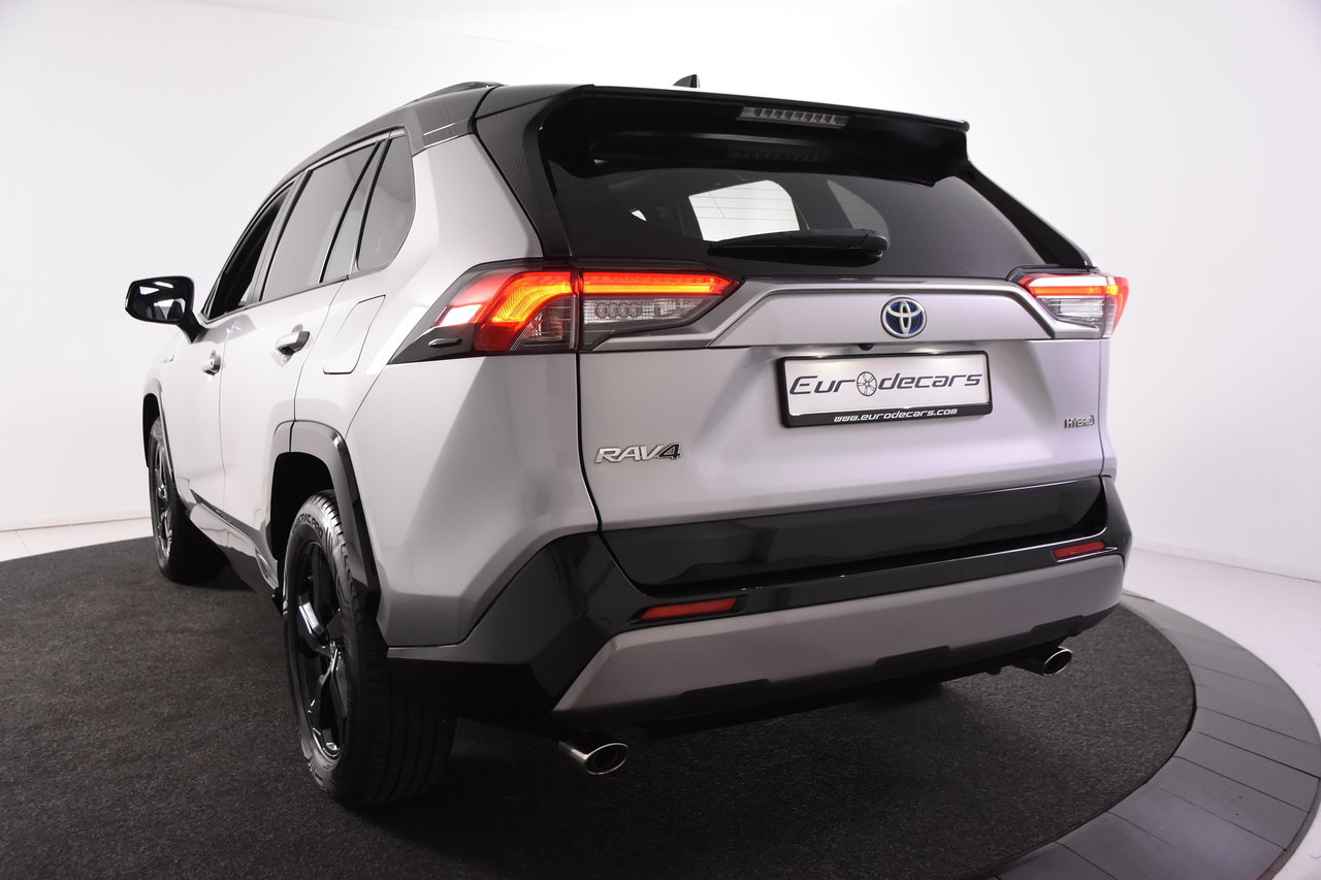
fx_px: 1321
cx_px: 660
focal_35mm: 36
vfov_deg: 36.9
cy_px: 440
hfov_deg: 53.1
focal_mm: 24
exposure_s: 1/80
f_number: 4.5
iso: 1600
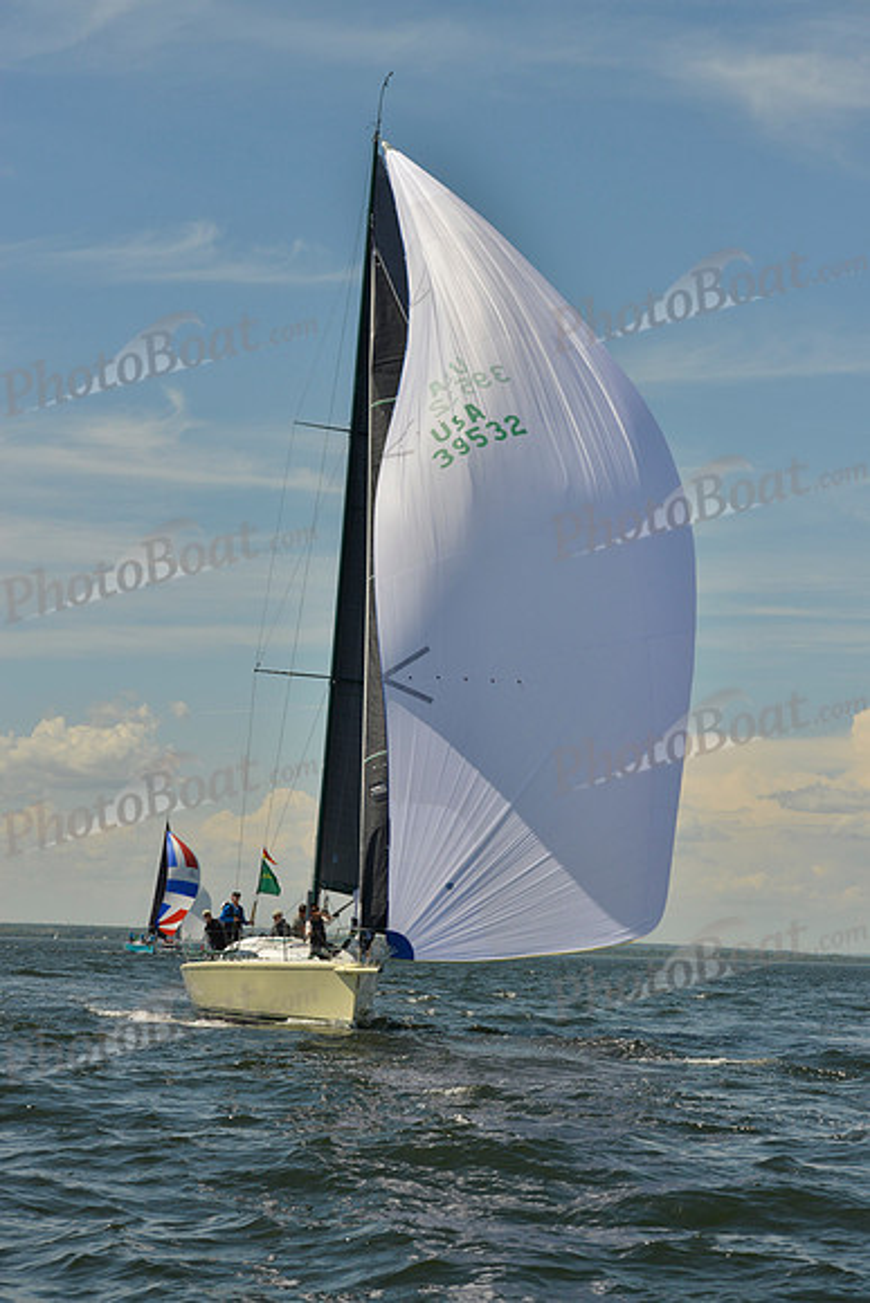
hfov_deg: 19.5
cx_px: 435
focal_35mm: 70
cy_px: 652
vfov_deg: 28.8
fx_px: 2536
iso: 280
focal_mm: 70
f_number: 10
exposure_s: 1/1600
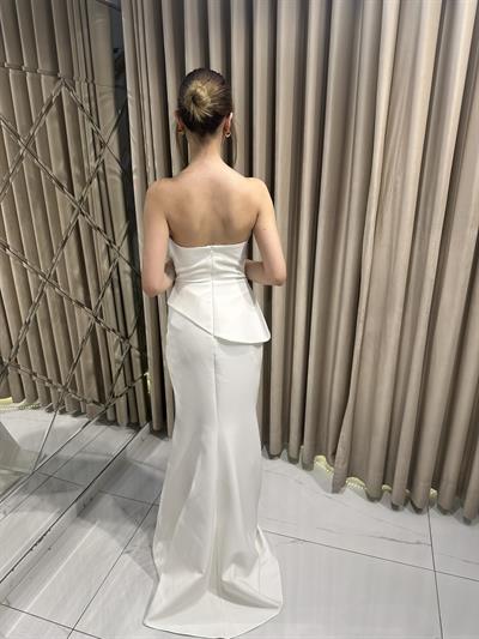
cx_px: 240
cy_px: 320
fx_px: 443
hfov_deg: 56.8
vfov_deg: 71.6
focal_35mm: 24
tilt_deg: -20.3
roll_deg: +0.1
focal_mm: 6.86
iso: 80
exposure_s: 1/587
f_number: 1.78
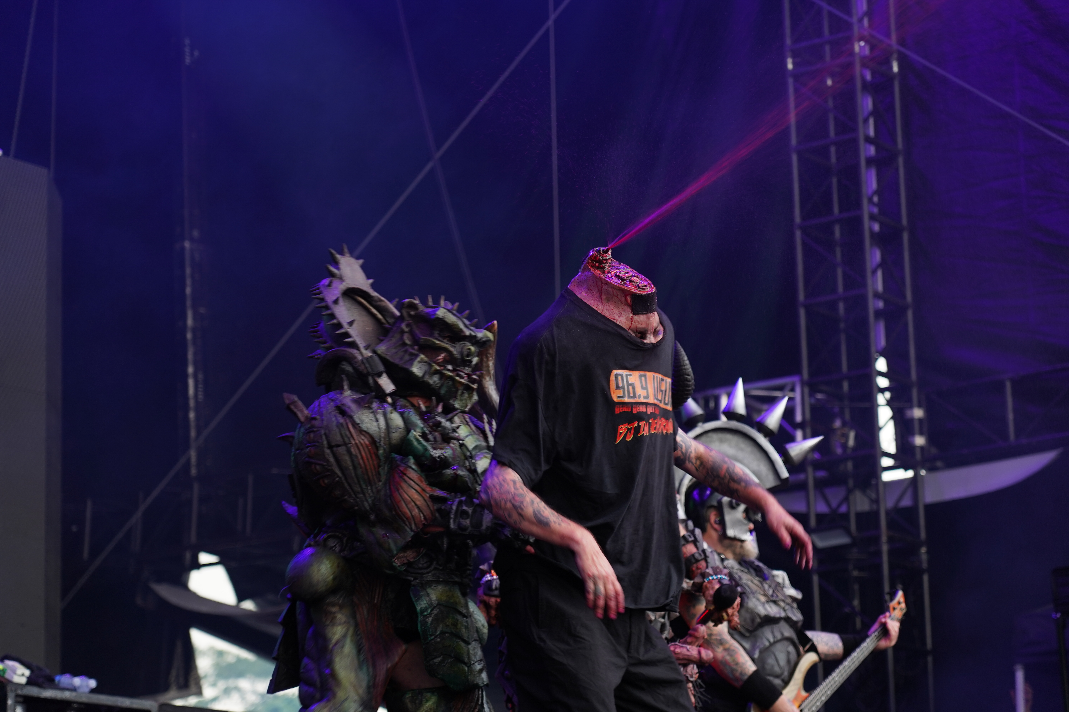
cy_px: 356
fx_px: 3118
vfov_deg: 13.0
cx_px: 534
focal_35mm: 105
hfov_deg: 19.5
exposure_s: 1/125
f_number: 4
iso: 320
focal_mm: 105
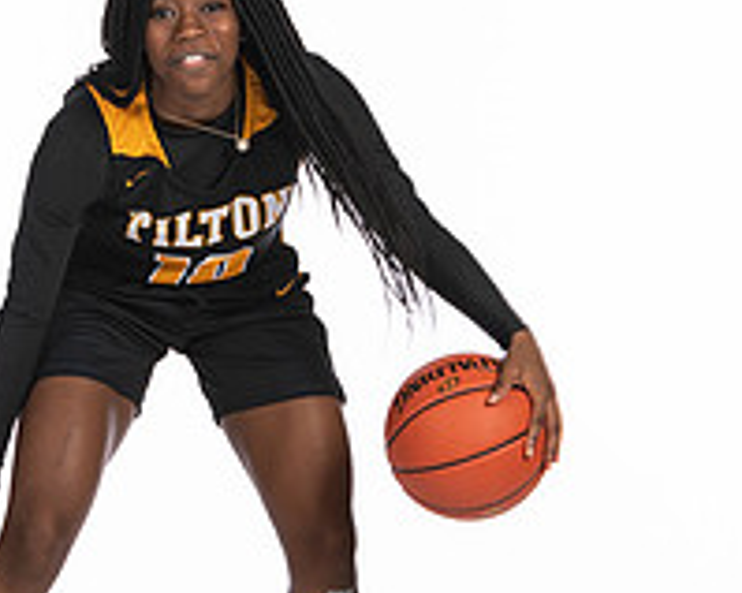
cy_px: 231
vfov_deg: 6.2
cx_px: 268
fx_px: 5443
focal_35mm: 248
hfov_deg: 7.8
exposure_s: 1/100
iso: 100
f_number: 5.6
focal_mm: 78
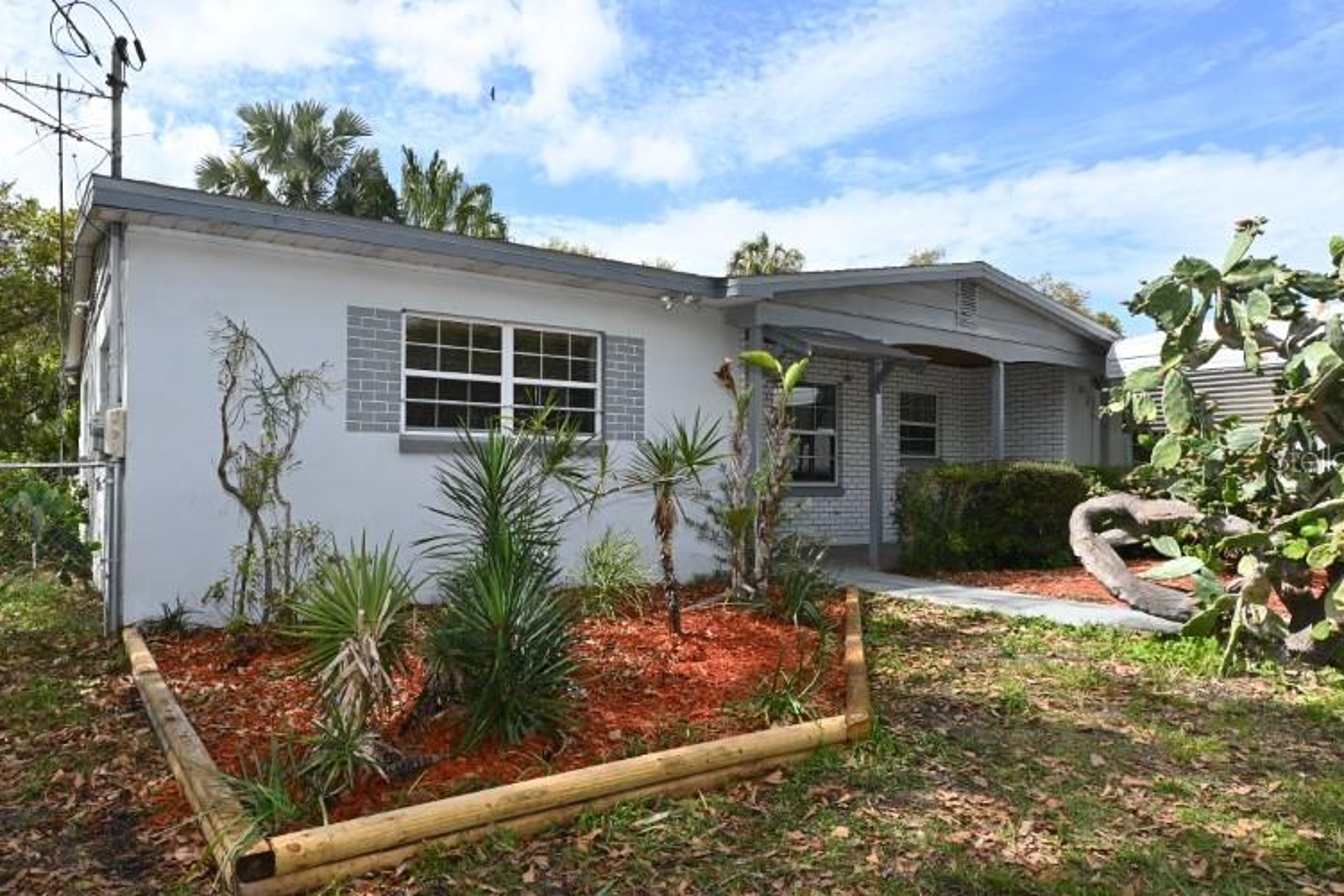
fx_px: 859
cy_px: 458
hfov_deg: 75.7
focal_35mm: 23
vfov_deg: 55.1
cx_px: 580
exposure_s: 1/200
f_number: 8
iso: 100
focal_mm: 12
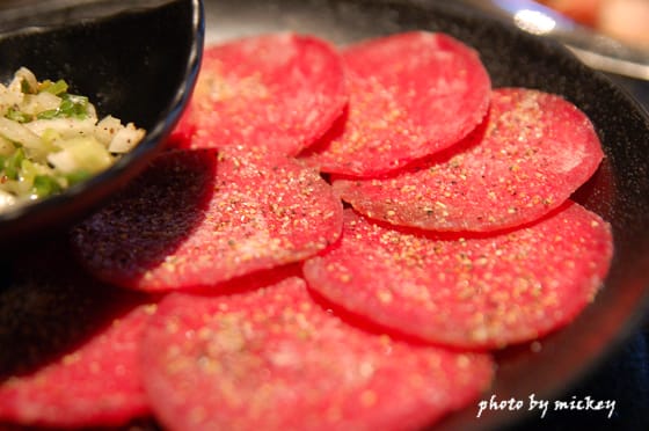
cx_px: 324
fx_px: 1296
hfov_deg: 28.1
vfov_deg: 18.9
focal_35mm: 72
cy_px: 216
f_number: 4
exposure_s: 1/25
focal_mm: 48
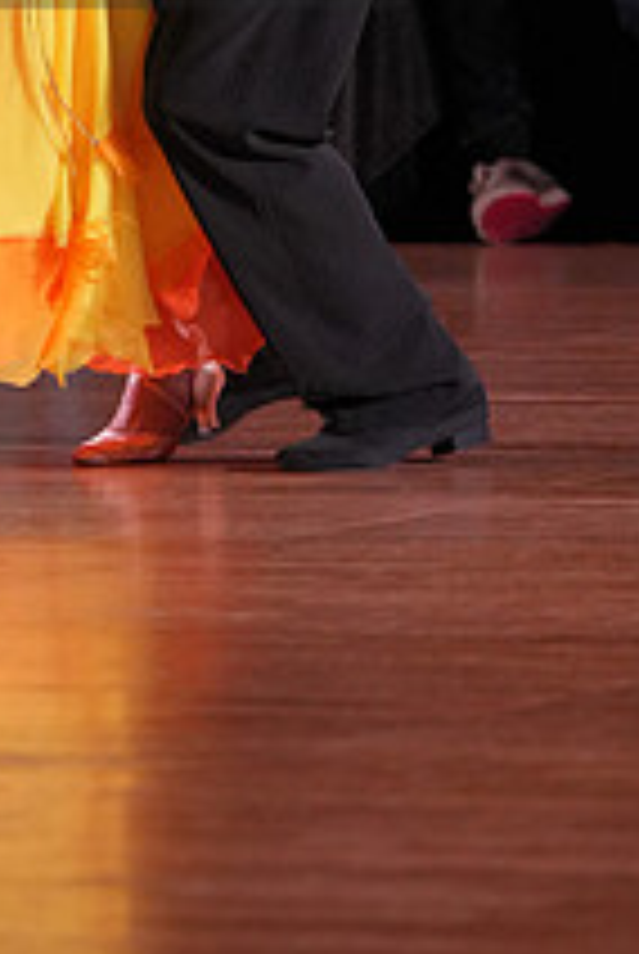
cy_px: -140
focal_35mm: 443
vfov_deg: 4.6
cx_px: -209
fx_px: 11756
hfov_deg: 3.1
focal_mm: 162
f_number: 4
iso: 2000
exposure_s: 1/500
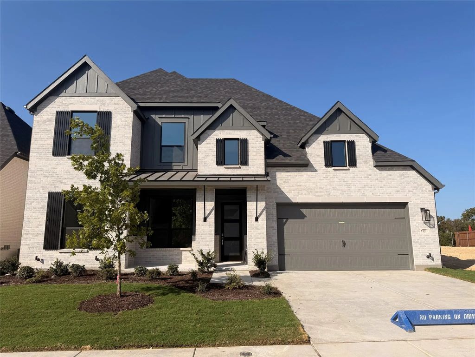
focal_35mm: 24
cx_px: 238
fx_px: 329
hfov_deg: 71.6
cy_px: 178
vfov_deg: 56.8
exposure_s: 1/7353
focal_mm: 6.76
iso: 80
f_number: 1.78
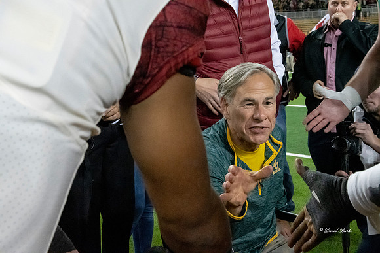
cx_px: 190
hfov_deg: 33.4
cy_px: 126
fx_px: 633
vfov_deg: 22.6
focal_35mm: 60
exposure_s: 1/1250
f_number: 8
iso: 12800
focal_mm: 40
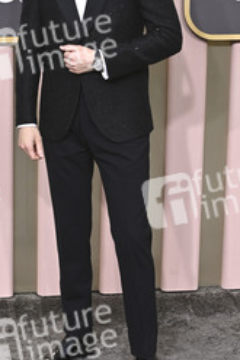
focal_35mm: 121
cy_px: 122
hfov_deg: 11.3
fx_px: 1212
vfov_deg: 16.9
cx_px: 84
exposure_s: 1/500
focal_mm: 75
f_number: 8
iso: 800
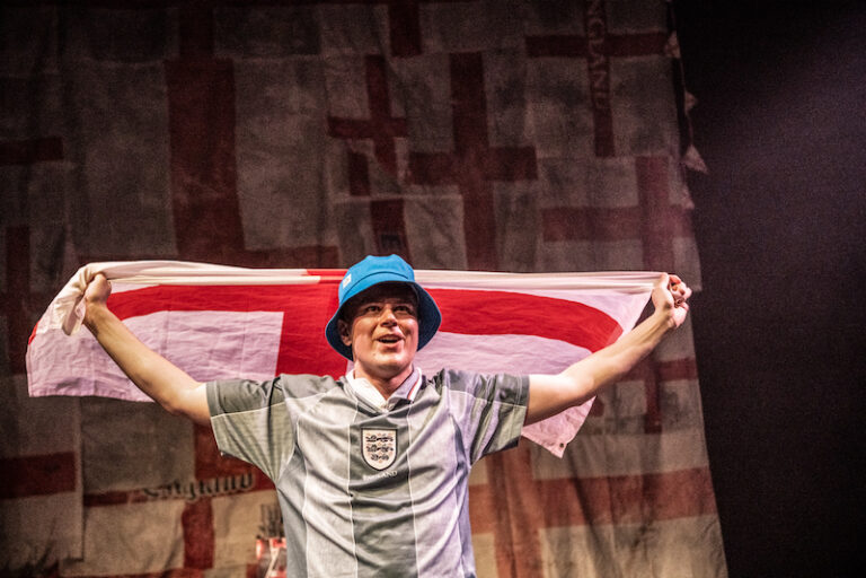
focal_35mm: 58
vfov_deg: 23.4
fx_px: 1395
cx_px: 433
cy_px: 289
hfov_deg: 34.5
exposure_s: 1/250
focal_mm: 58
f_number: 4
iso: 1250
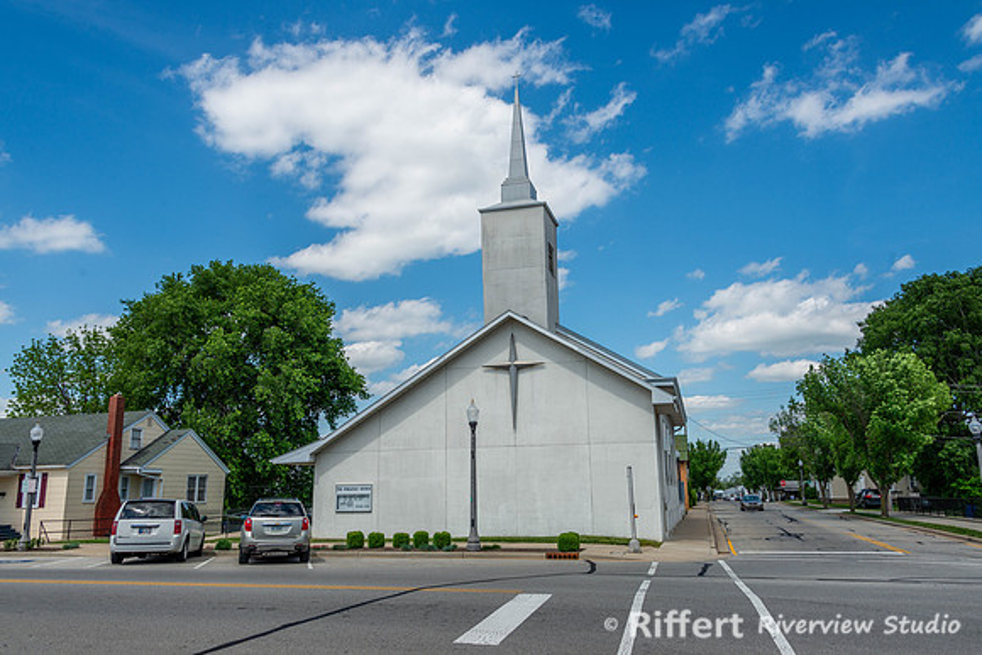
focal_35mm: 28
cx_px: 491
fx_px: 764
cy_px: 328
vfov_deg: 46.4
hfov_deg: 65.5
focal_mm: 28
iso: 100
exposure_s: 1/320
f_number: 9
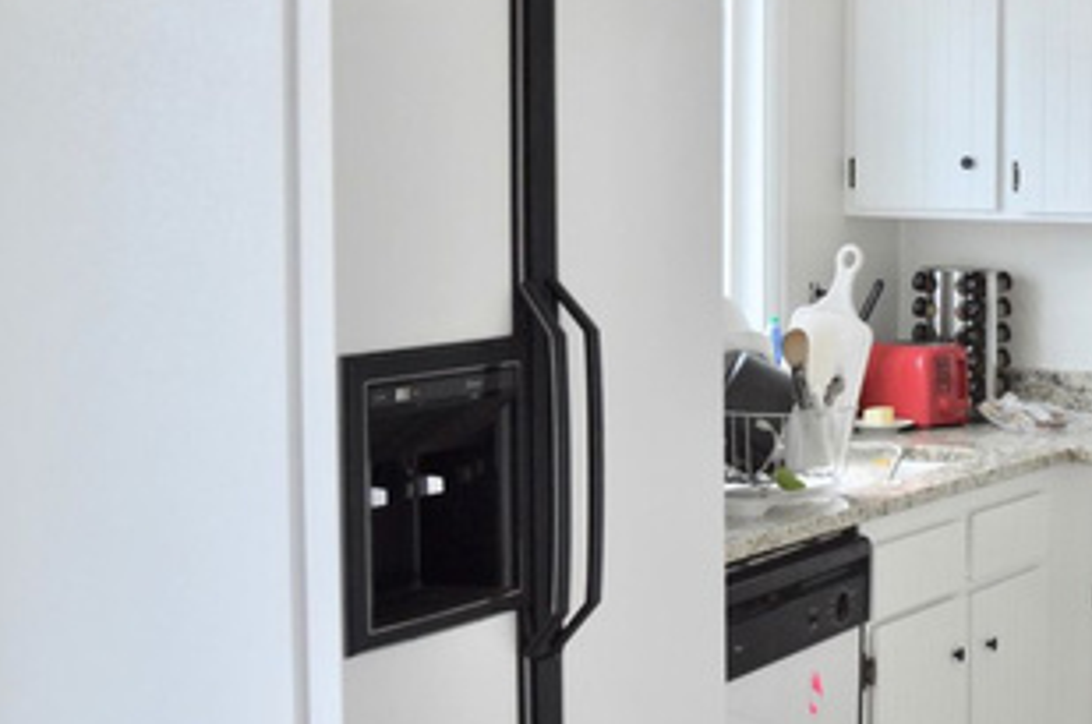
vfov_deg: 15.7
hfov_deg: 22.6
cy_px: 390
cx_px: 1067
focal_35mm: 87
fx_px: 2635
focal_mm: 28
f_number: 4
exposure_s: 1/60
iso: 500
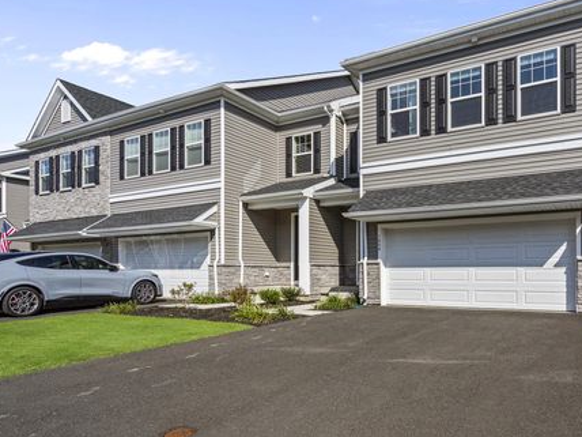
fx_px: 387
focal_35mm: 23
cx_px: 382
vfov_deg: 58.1
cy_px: 273
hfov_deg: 72.0
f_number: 8
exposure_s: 1/640
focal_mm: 16
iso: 200
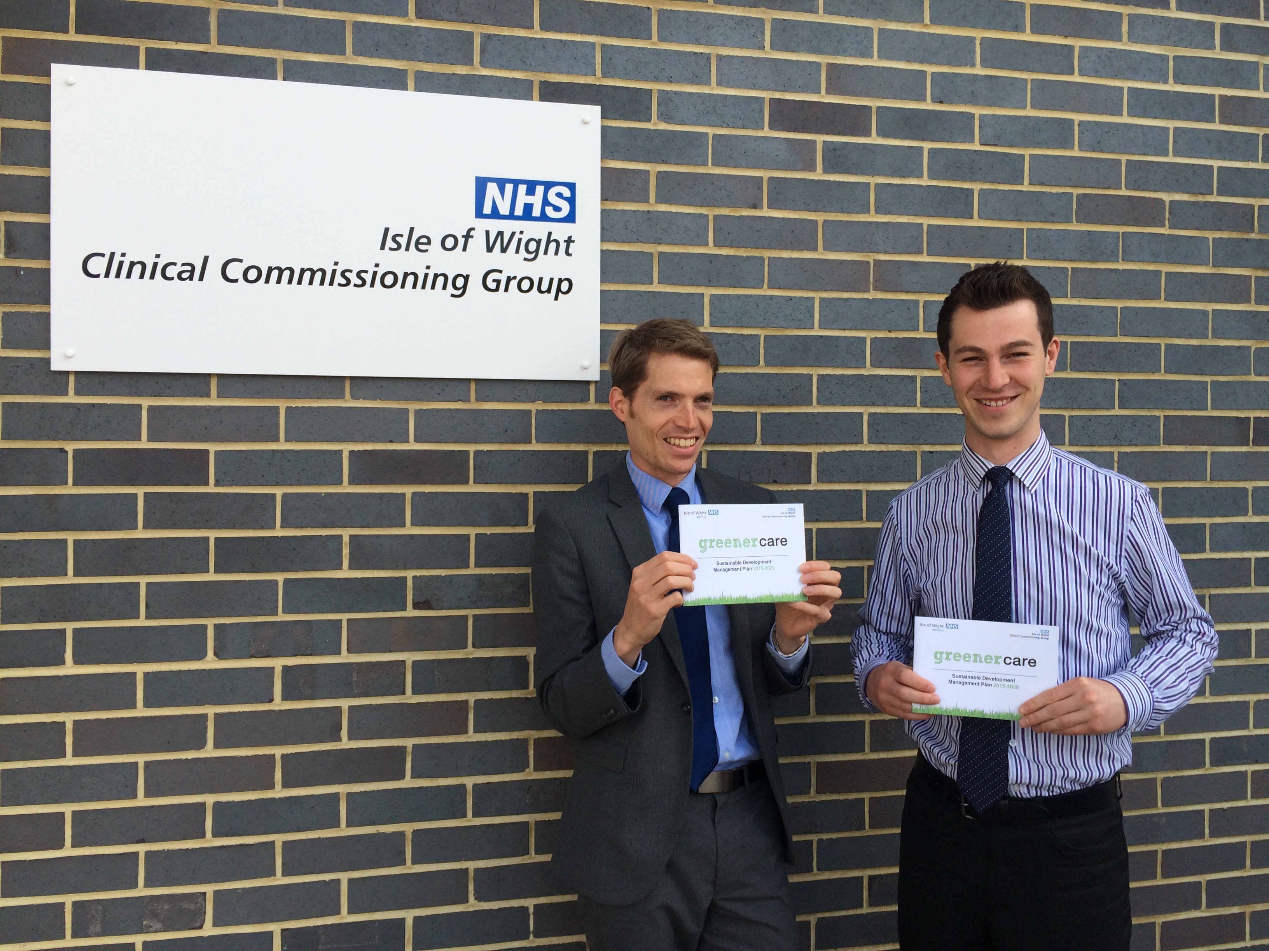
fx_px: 1063
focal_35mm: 29
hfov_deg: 61.7
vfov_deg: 48.2
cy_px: 476
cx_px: 634
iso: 32
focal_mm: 4.15
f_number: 2.2
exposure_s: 1/662
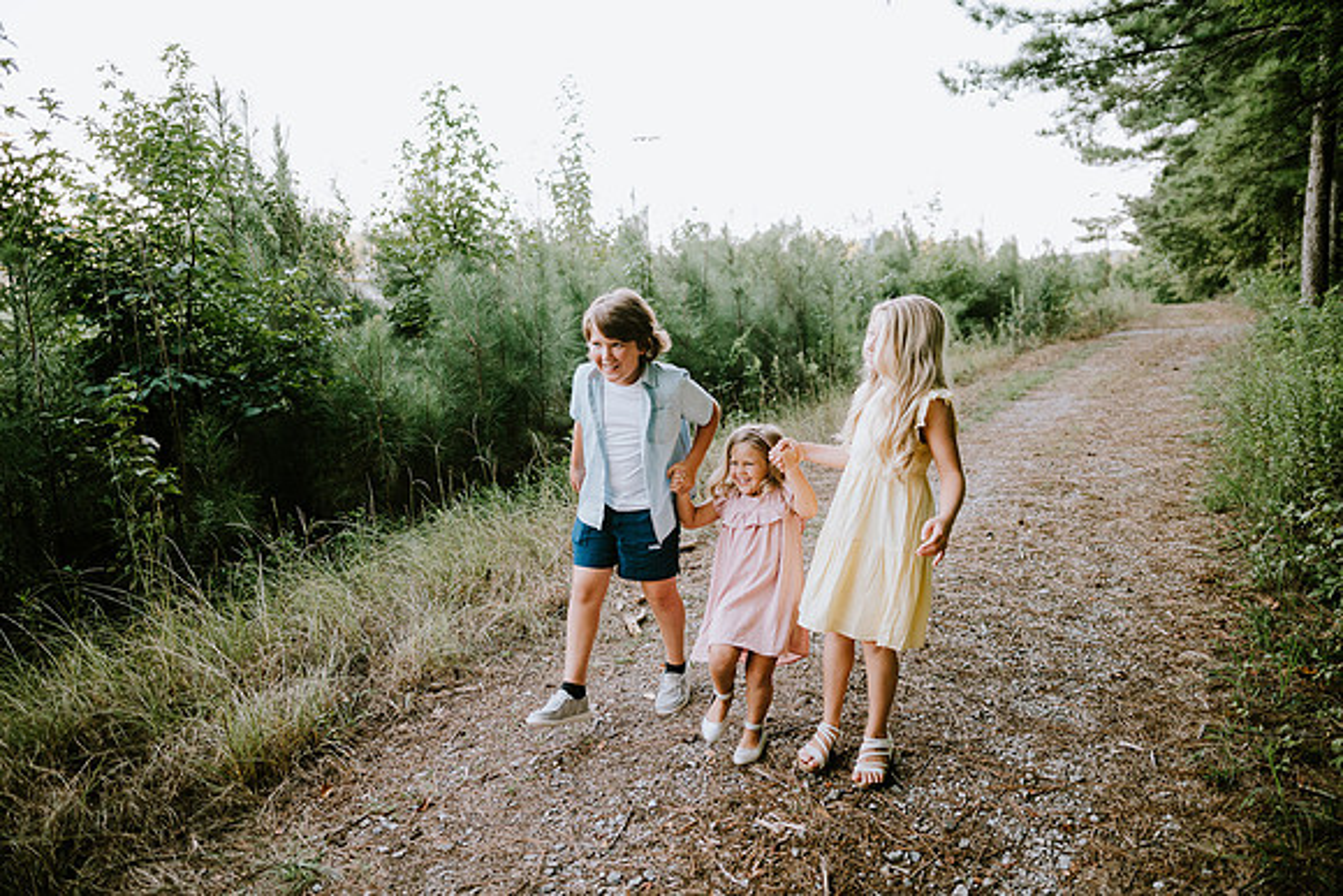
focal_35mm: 24
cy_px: 448
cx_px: 672
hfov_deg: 73.7
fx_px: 896
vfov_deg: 53.2
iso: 400
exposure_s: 1/250
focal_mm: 24
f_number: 2.2
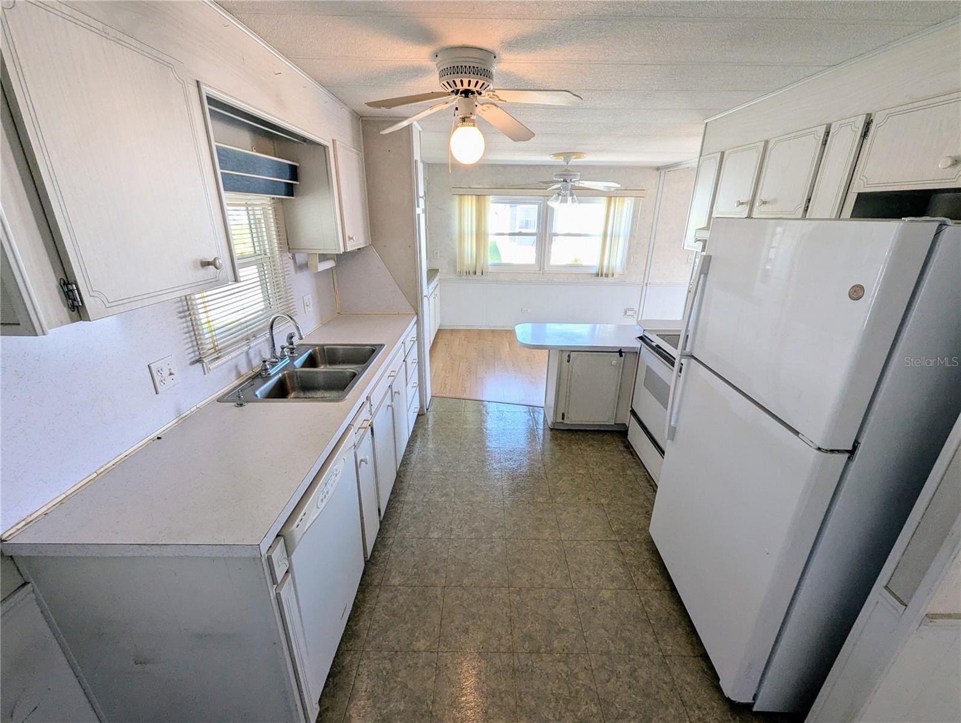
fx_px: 361
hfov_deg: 106.1
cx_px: 480
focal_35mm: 13
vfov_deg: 90.1
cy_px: 362
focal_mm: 1.95
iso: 53
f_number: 2.2
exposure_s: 1/60
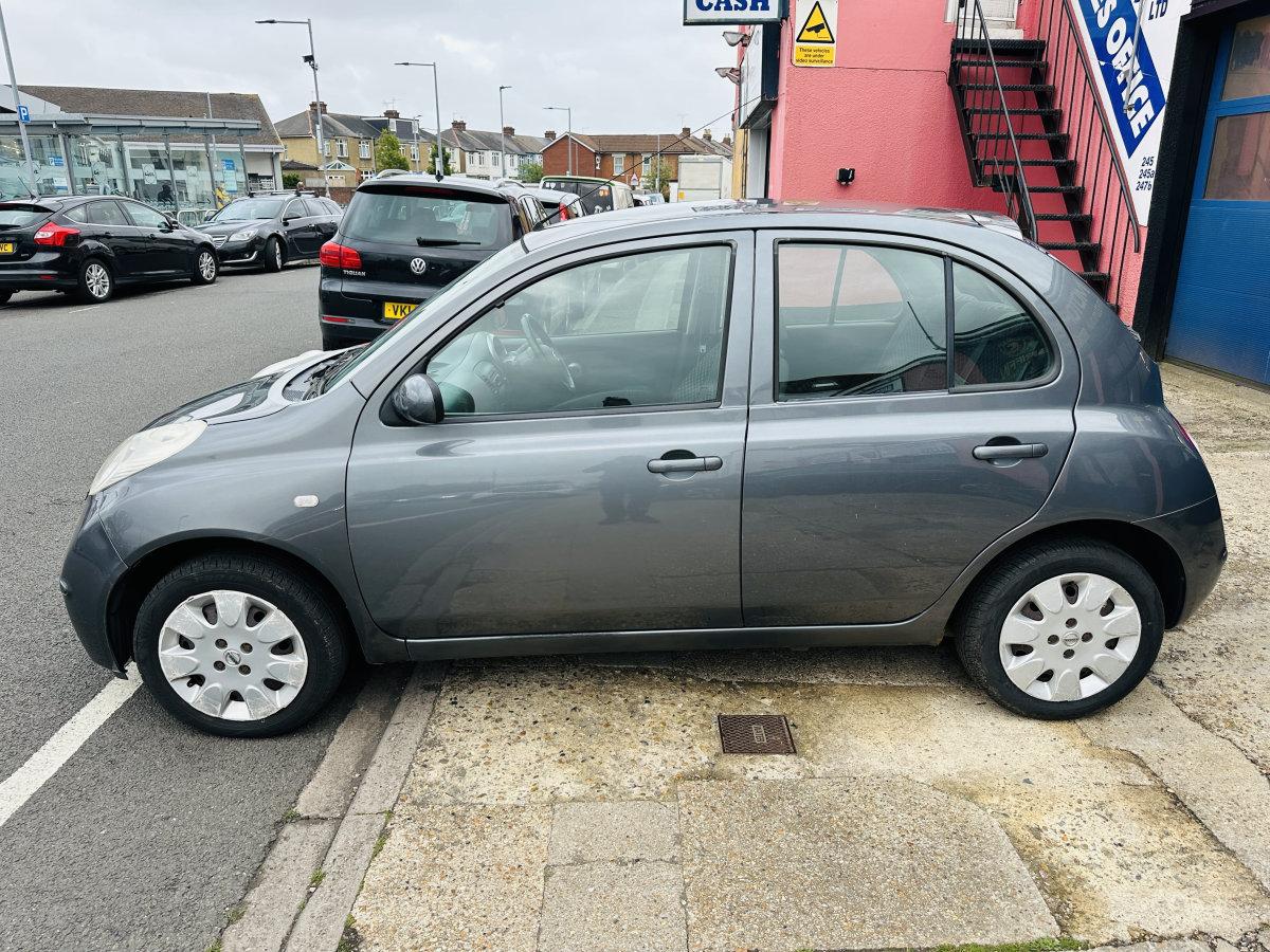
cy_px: 476
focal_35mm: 24
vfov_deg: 56.8
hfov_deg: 71.6
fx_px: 881
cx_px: 635
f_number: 1.78
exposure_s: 1/123
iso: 64
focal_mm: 6.86
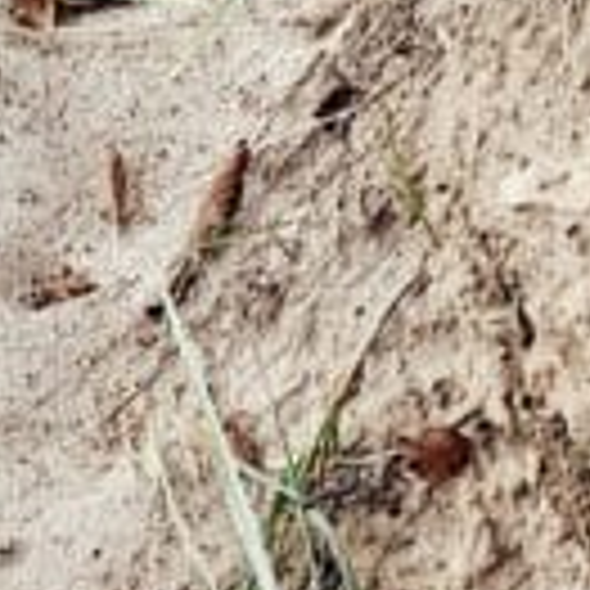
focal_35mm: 180
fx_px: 3471
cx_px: -5
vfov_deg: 7.7
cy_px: -1504
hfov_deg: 9.6
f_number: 1.8
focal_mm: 4.25
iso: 25
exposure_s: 1/750
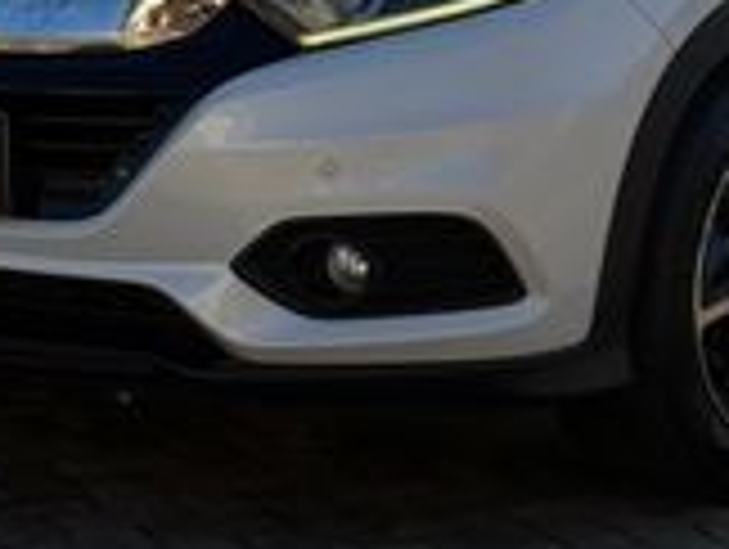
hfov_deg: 14.1
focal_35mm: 139
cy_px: -76
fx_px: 2932
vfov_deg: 10.5
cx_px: 562
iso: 100
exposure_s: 1/7874
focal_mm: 6.76
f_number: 1.78
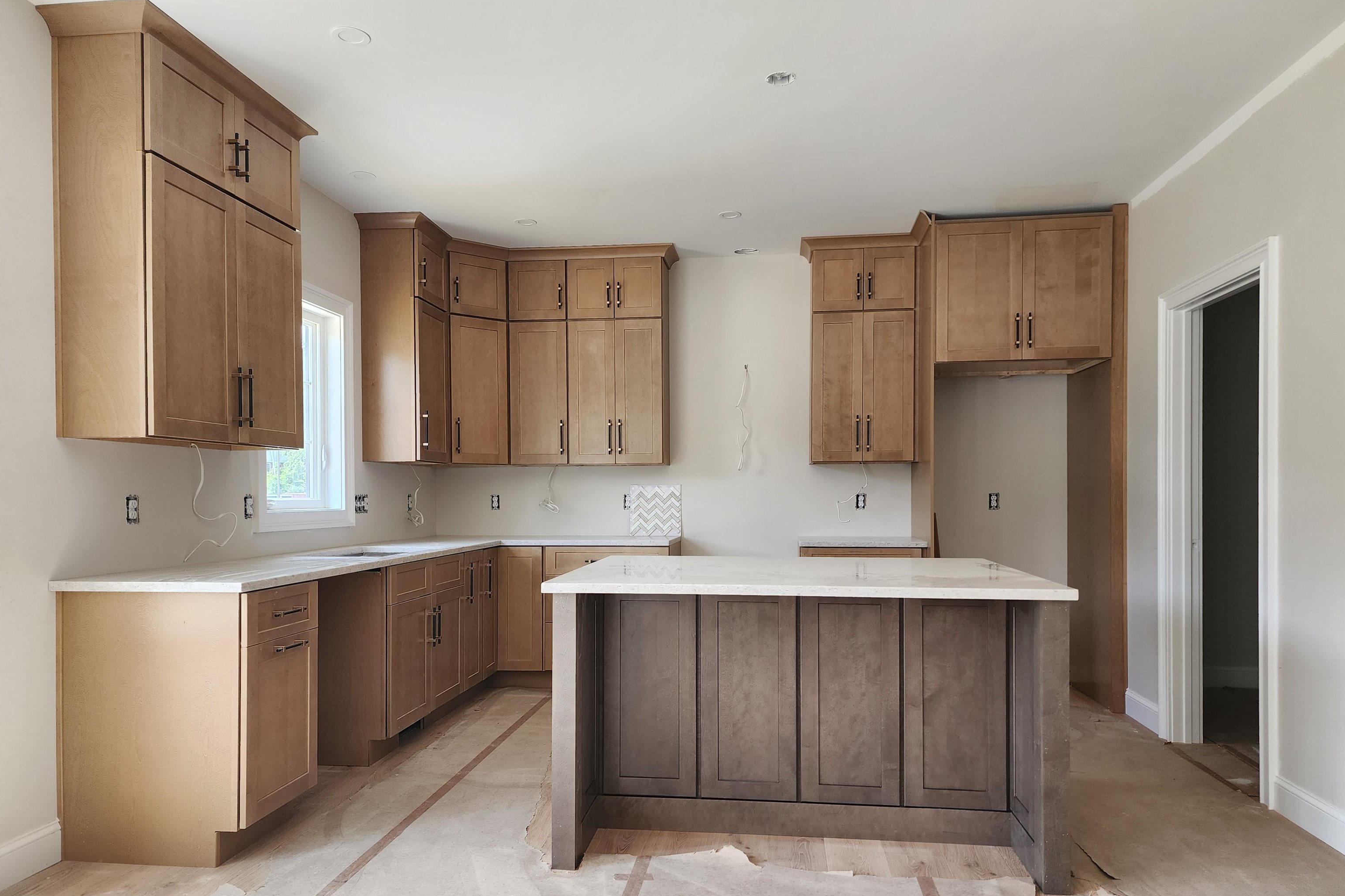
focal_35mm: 24
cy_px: 497
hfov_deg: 73.7
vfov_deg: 53.0
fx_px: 897
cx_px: 672
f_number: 1.8
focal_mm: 6.4
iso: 100
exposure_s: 1/180
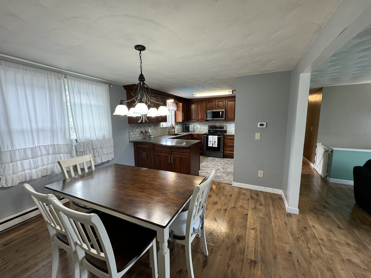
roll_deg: +0.0
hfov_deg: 102.1
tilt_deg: -8.2
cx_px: 186
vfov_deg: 85.7
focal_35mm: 14
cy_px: 139
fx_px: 150
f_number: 2.2
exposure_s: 1/60
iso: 160
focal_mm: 2.22
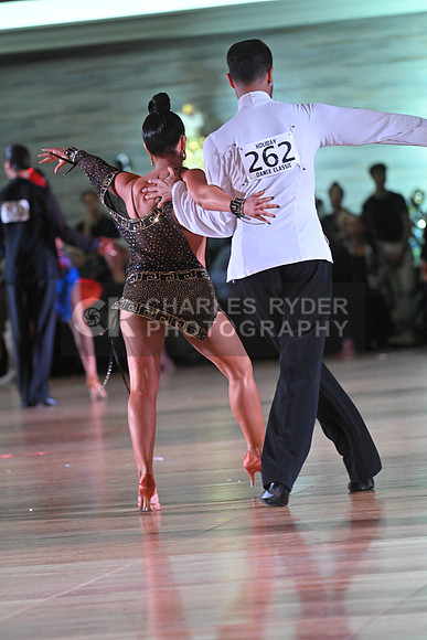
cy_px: 320
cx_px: 214
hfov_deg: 6.9
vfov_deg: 10.3
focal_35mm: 200
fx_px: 3556
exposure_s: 1/400
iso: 6400
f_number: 5
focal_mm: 200
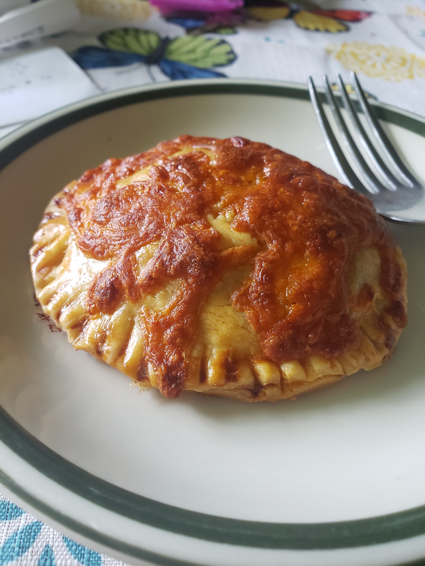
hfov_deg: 53.1
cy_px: 283
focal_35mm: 26
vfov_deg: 67.3
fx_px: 426
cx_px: 212
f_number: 2.4
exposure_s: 1/30
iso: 320
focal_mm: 4.3
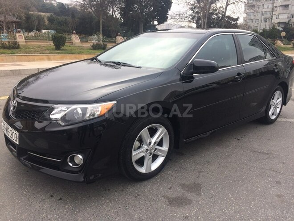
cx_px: 147
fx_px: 246
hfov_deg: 61.7
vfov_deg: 48.2
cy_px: 110
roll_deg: -1.2
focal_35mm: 29
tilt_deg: -17.2
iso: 32
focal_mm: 4.15
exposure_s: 1/540
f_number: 2.2
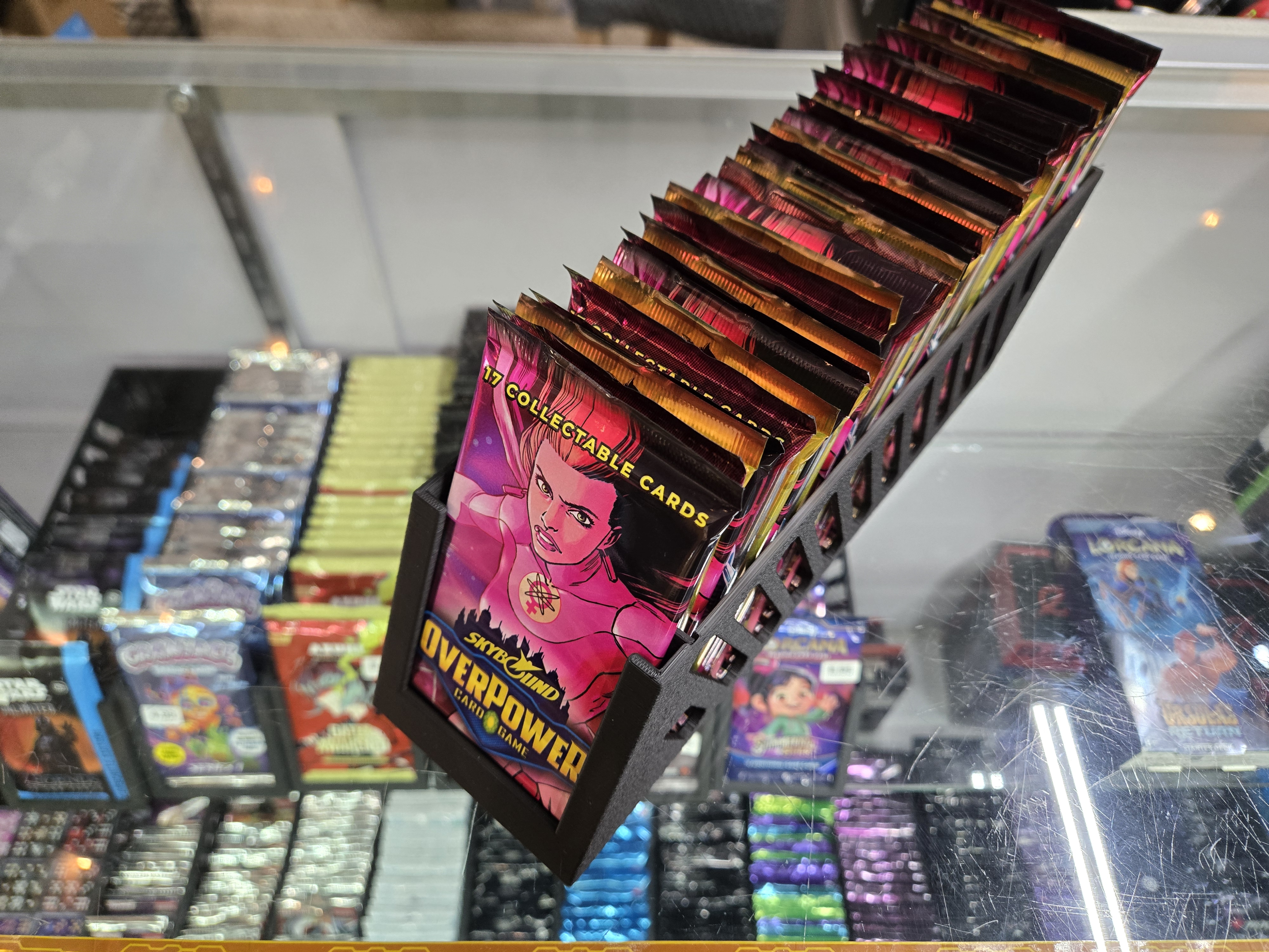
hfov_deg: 73.9
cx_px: 634
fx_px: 843
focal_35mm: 23
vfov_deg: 58.9
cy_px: 476
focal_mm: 5.4
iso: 320
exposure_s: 1/120
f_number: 1.8
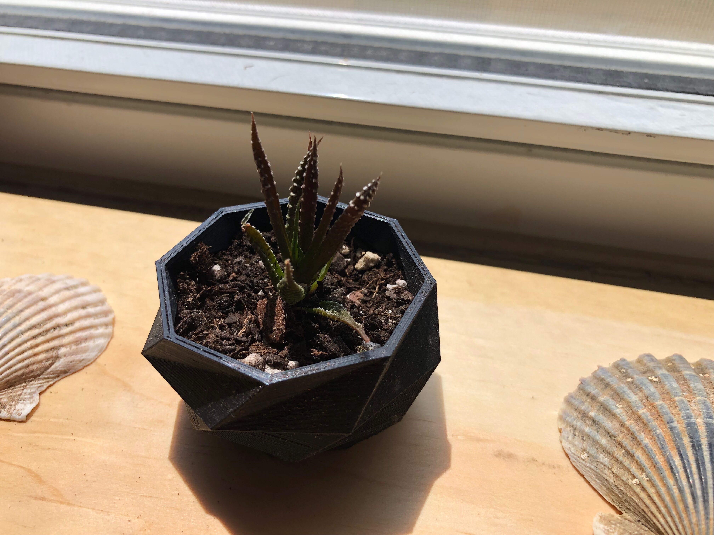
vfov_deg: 49.7
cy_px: 268
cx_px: 357
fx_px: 578
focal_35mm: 28
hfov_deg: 63.4
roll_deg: -0.5
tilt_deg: -41.6
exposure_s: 1/674
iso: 20
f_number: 1.8
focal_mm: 3.99
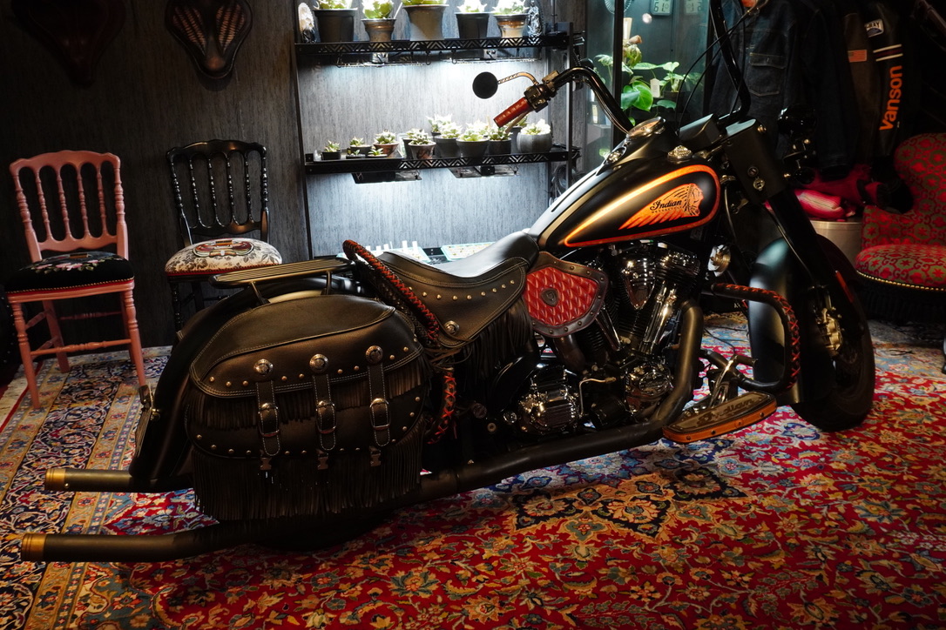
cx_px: 473
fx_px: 828
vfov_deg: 41.7
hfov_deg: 59.5
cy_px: 315
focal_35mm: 32
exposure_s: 1/100
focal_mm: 21
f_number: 7.1
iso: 1600
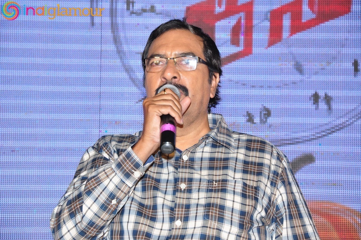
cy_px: 120
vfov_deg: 8.7
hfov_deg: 13.1
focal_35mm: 158
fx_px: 1577
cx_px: 180
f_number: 8
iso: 400
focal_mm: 105
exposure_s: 1/125
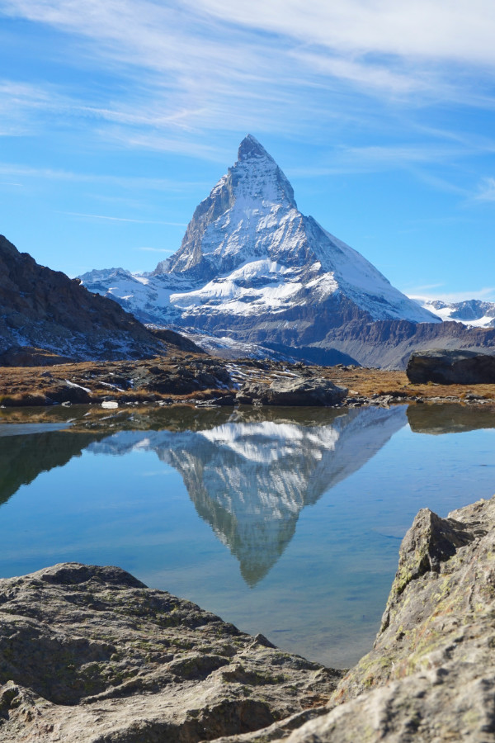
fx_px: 959
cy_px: 372
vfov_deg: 42.3
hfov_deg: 28.9
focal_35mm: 46
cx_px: 248
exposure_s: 1/125
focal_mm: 31
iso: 100
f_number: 14
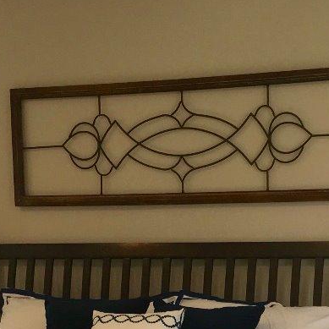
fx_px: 1022
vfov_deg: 17.5
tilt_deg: -8.9
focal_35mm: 95
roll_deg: -0.2
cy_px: 384
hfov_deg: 18.2
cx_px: 217
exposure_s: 1/60
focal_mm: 4.15
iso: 32
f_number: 2.2
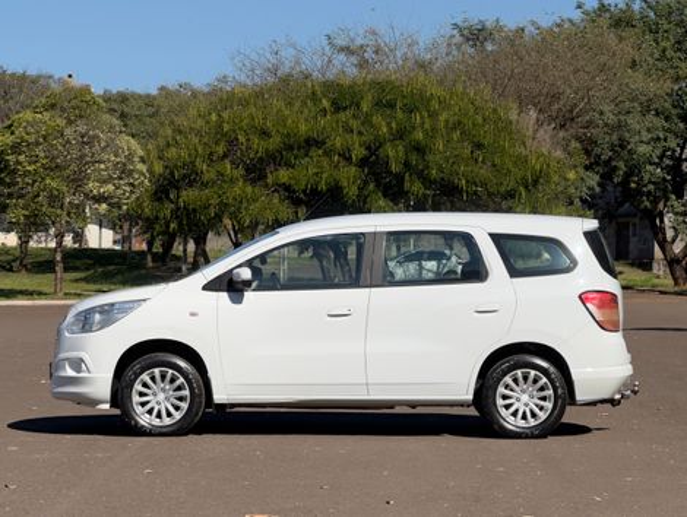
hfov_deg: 25.3
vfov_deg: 19.2
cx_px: 344
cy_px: 258
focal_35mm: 77
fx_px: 1531
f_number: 2.8
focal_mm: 9
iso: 25
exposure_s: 1/951
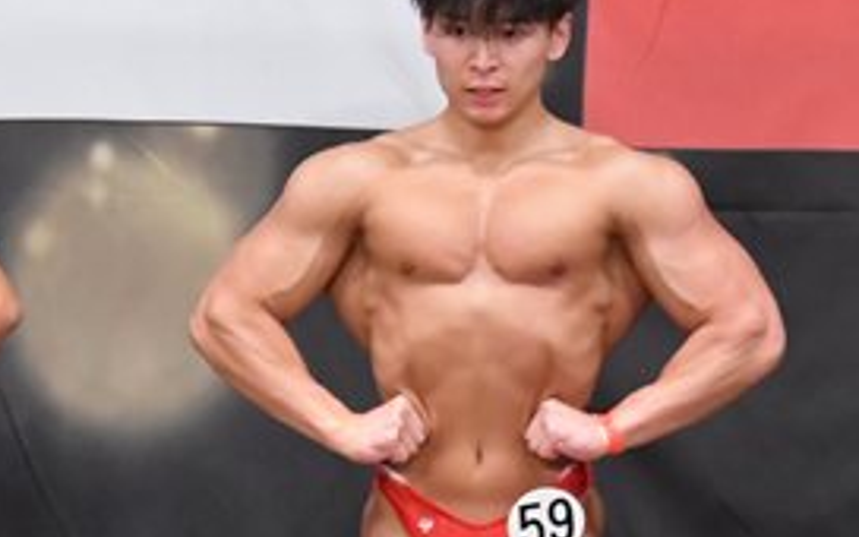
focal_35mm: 586
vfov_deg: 2.2
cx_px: -261
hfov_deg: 3.6
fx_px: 13719
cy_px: 496
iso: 6400
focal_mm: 135
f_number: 5.6
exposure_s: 1/400
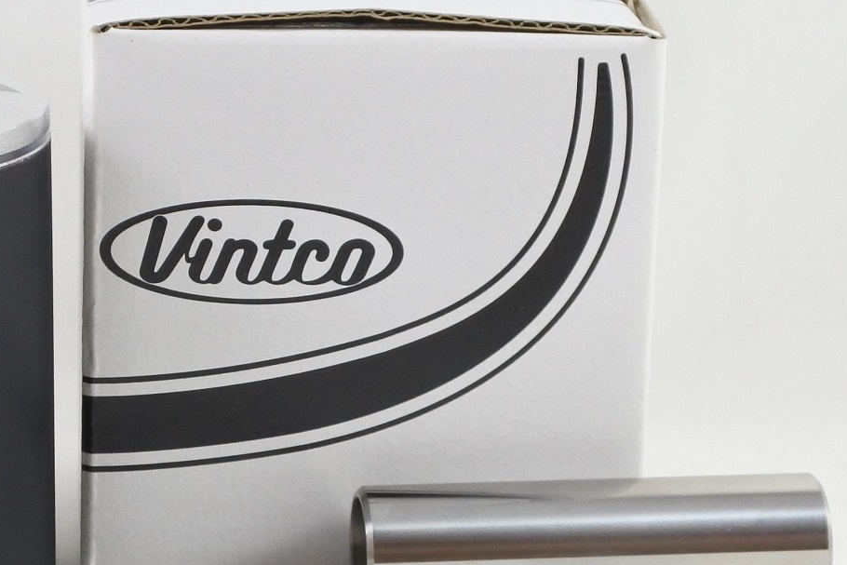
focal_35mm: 87
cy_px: 384
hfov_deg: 22.8
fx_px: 2047
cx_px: 81
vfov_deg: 15.7
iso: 560
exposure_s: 1/125
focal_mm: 15.7
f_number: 4.2
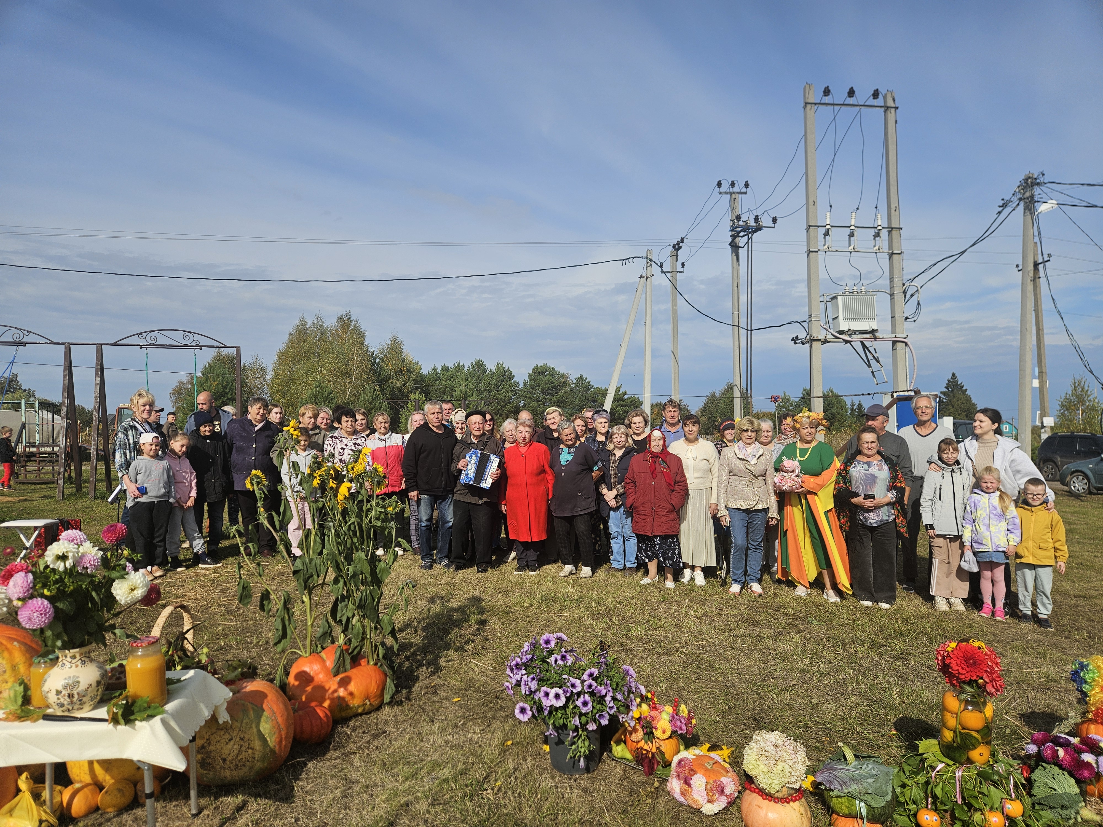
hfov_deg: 73.9
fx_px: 733
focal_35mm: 23
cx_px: 552
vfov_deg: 58.9
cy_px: 414
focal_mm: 5.4
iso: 25
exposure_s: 1/3177
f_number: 1.8
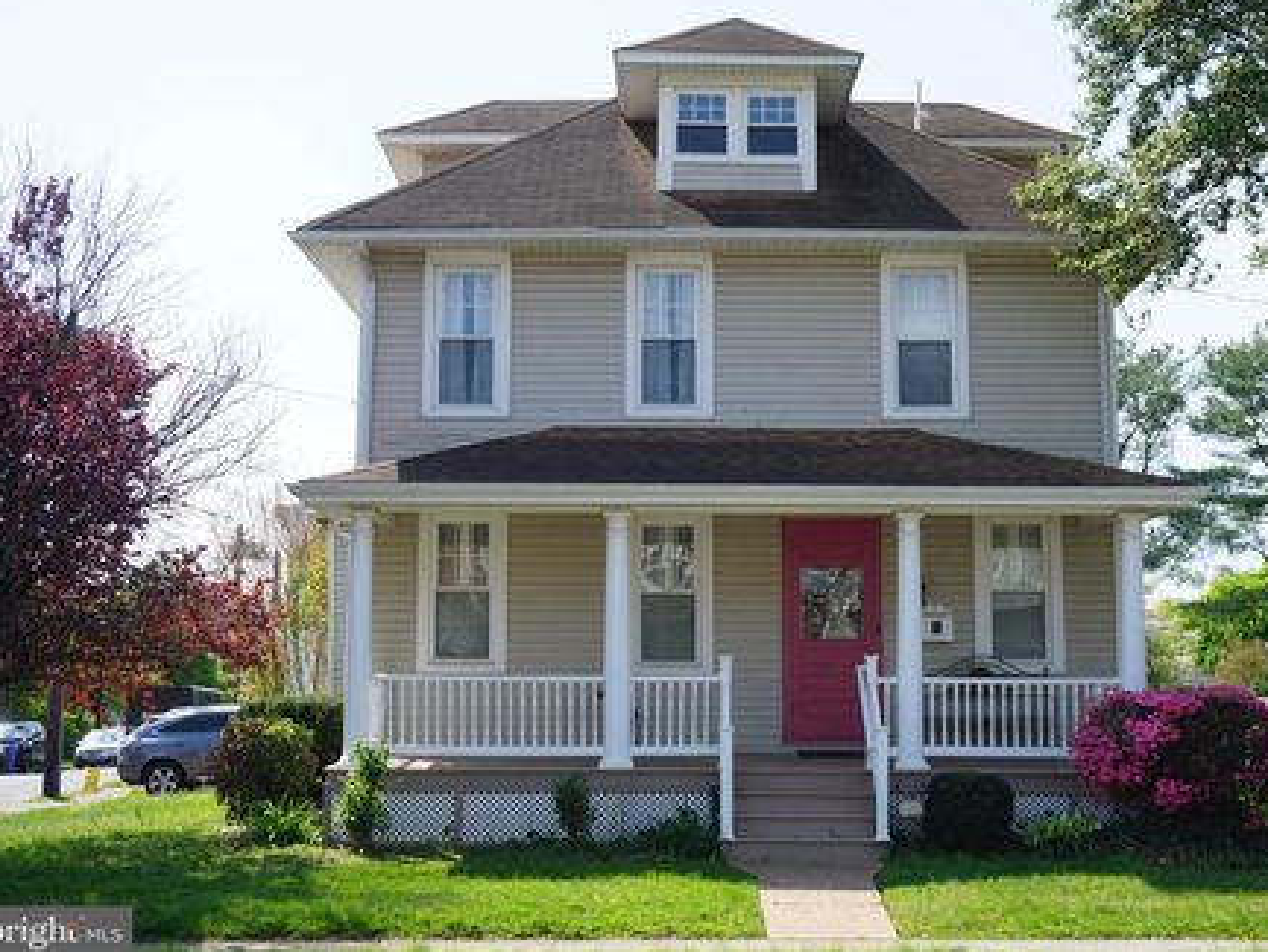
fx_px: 1869
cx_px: 706
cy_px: 470
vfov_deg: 28.6
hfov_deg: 37.4
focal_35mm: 51
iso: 100
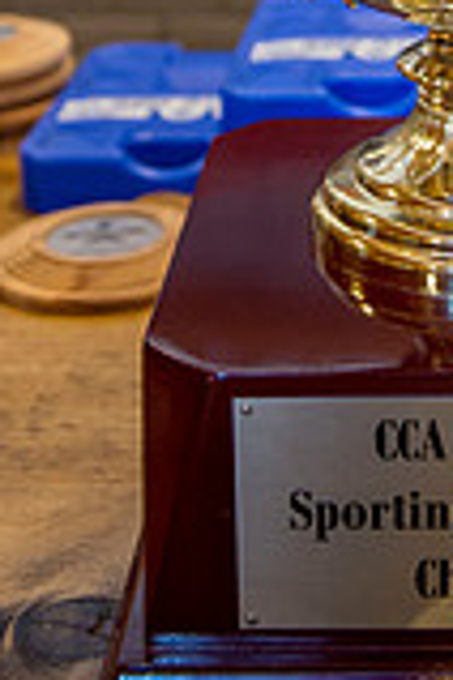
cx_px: 391
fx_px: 1491
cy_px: -90
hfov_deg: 17.1
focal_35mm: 79
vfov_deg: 23.8
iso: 1600
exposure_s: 1/60
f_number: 2.8
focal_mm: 28
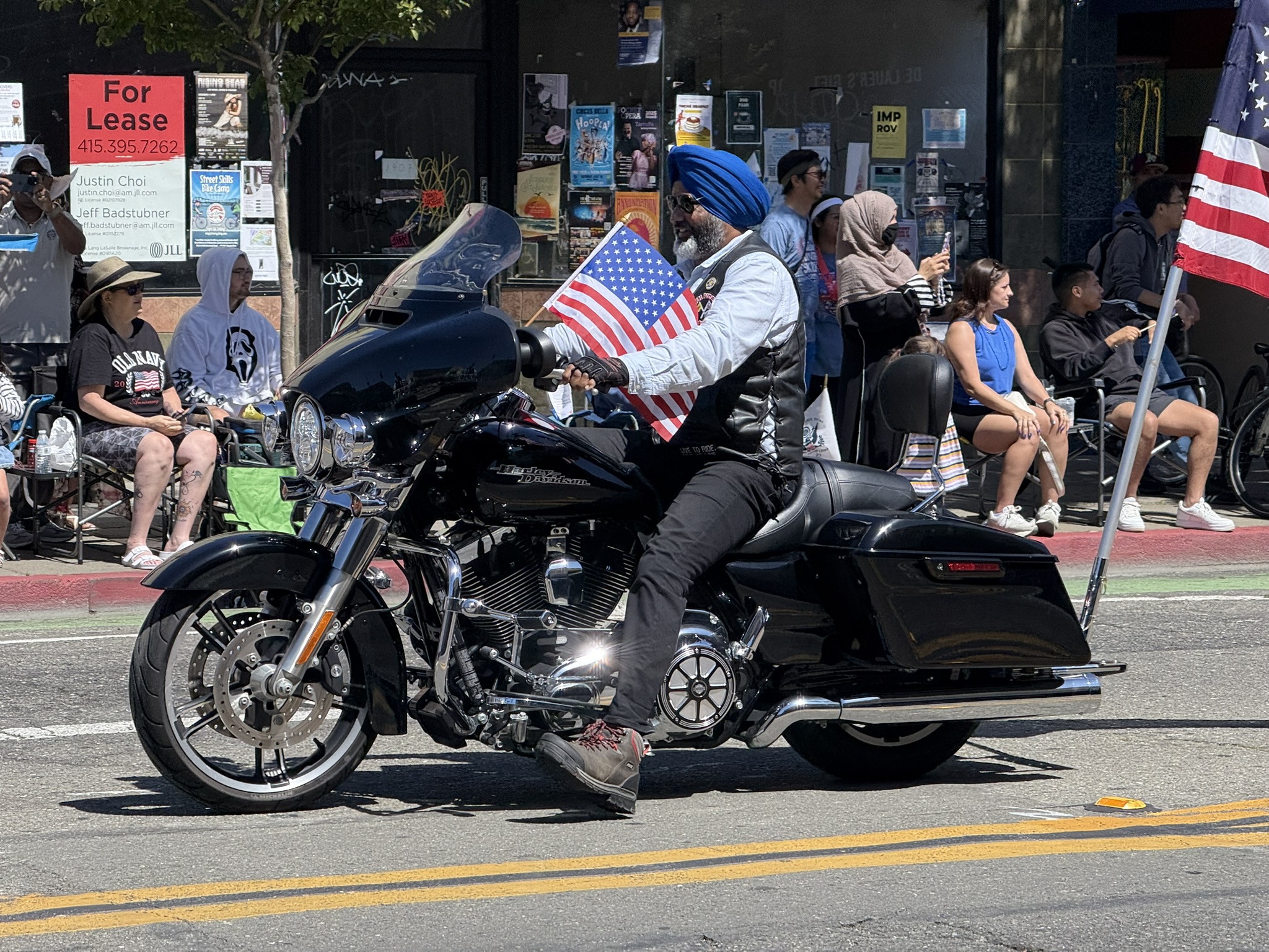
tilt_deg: -3.5
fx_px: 4399
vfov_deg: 12.3
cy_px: 476
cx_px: 634
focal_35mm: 120
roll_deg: -0.5
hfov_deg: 16.4
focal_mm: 15.66
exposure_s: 1/990
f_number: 2.8
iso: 64
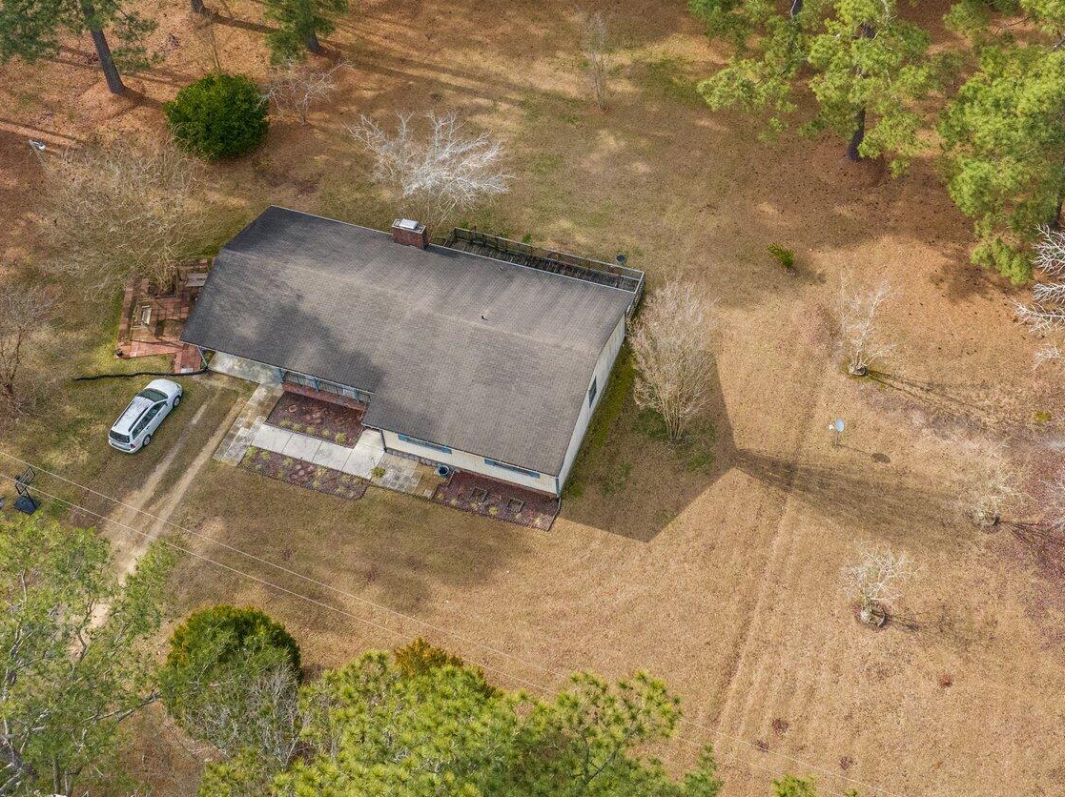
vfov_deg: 32.5
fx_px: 1353
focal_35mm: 44
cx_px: 616
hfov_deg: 42.8
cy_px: 255
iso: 760
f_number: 5.6
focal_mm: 12.29
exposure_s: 1/1250
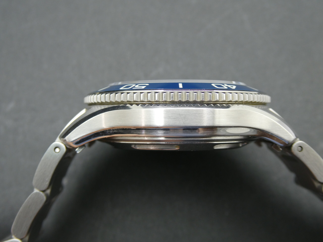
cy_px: 121
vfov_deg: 29.1
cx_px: 162
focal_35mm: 50
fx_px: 467
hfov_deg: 38.2
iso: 200
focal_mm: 9
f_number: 4.1
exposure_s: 1/80
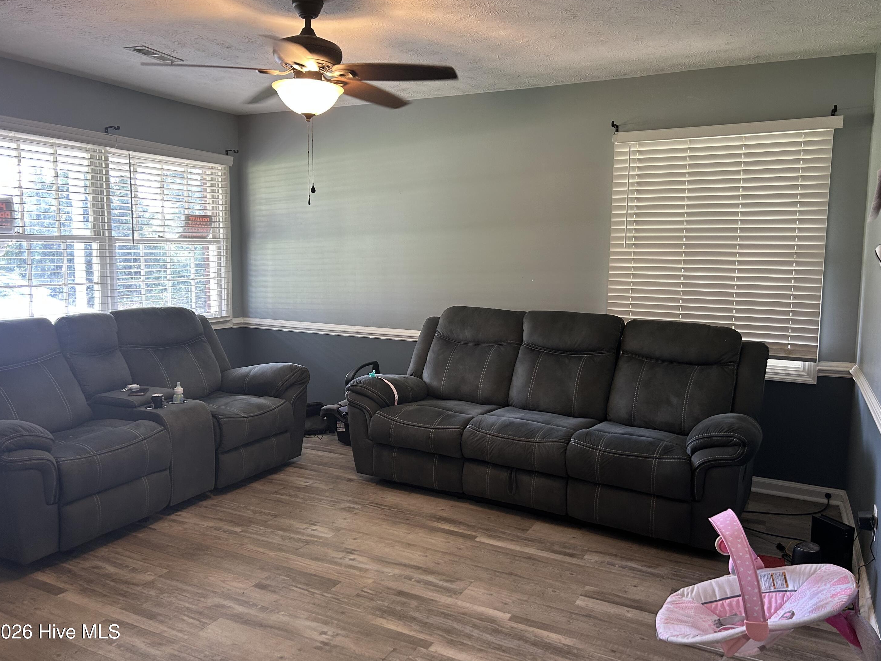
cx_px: 432
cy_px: 320
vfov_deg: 51.3
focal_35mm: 27
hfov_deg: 65.3
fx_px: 687
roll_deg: -0.3
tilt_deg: -6.5
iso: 125
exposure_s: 1/60
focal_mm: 5.7
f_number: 1.5
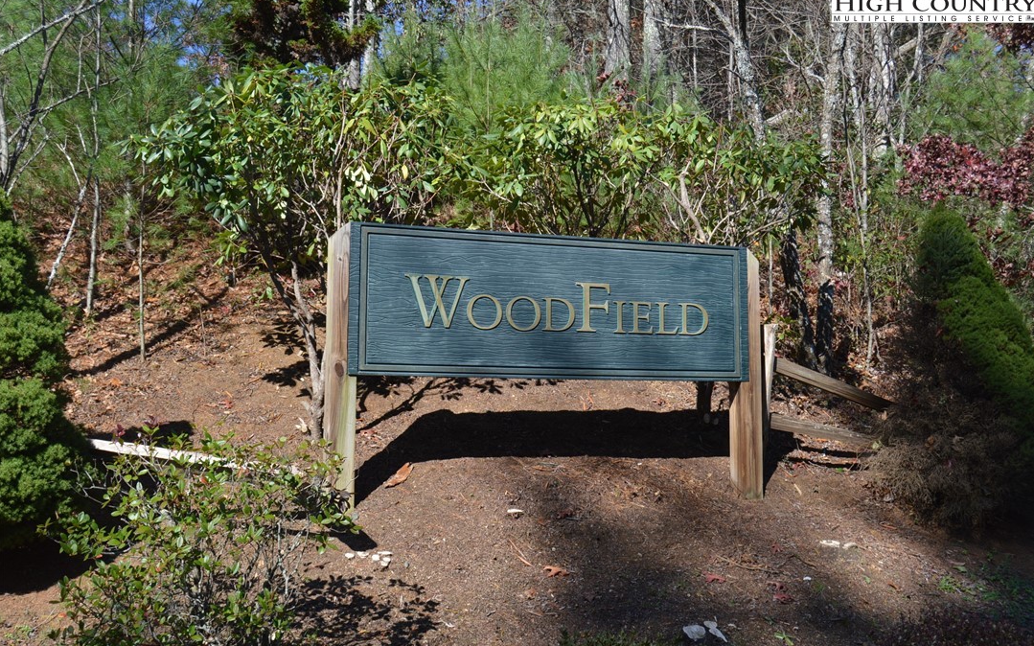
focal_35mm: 40
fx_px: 1127
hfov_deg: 49.3
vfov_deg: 32.0
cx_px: 519
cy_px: 317
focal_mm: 26
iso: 100
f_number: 7.1
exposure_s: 1/200
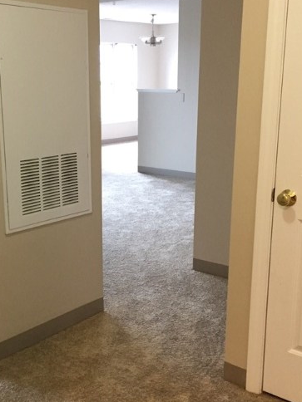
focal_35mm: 46
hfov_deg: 31.5
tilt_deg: -14.1
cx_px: 125
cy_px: 220
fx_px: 535
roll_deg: +0.7
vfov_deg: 41.2
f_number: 2.2
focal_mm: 4.15
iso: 250
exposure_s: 1/30
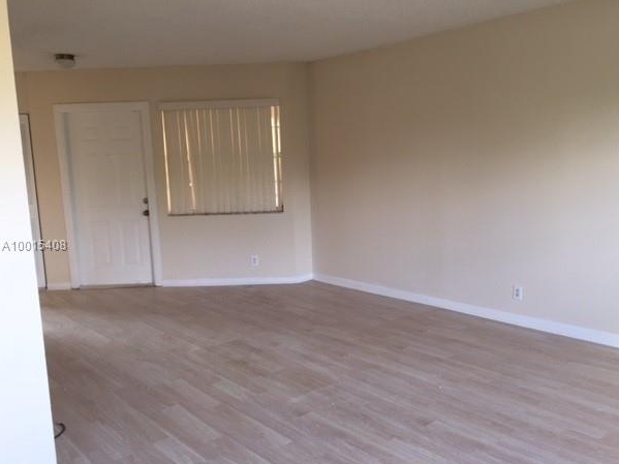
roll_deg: +0.3
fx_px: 554
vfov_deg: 45.4
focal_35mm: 31
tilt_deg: -9.0
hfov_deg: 58.3
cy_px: 246
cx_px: 329
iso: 32
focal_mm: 4.15
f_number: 2.2
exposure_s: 1/30
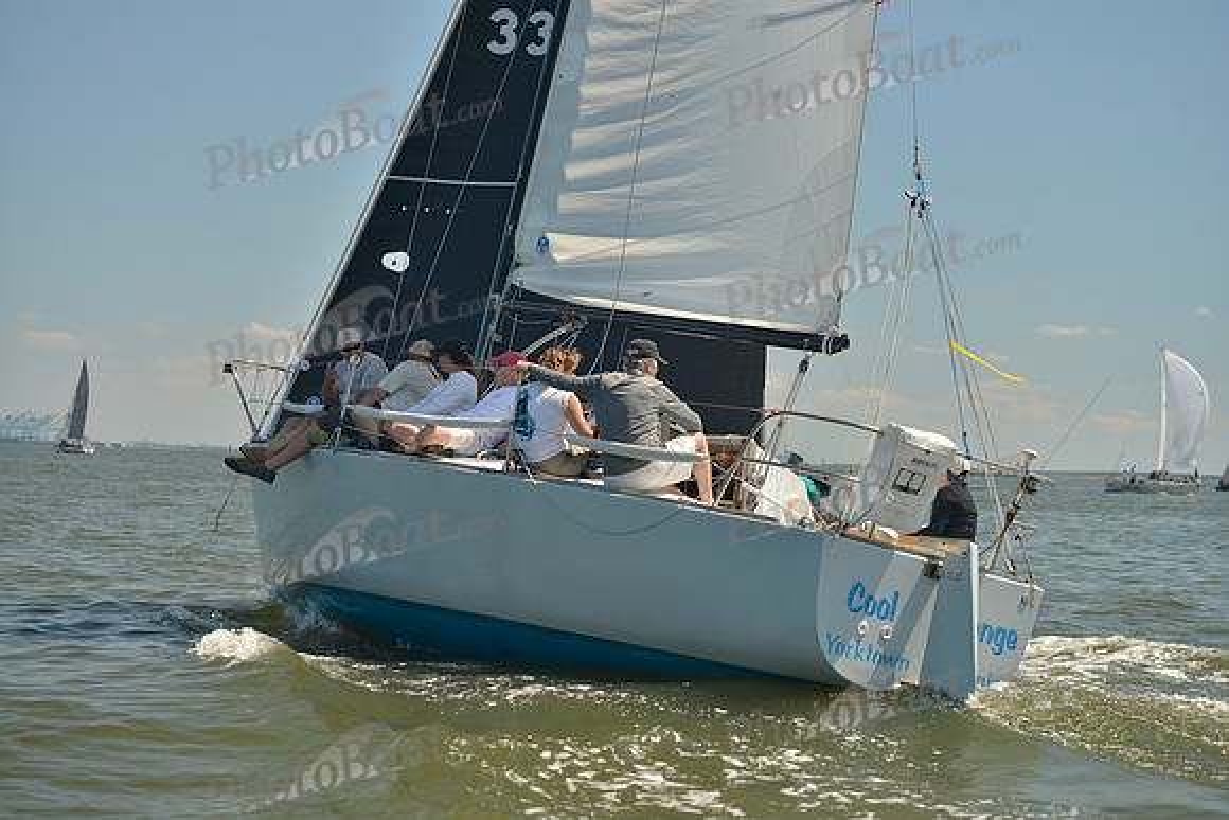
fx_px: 3483
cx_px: 614
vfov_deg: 13.4
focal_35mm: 102
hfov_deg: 20.0
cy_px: 410
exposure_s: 1/1250
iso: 200
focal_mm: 102
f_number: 3.5
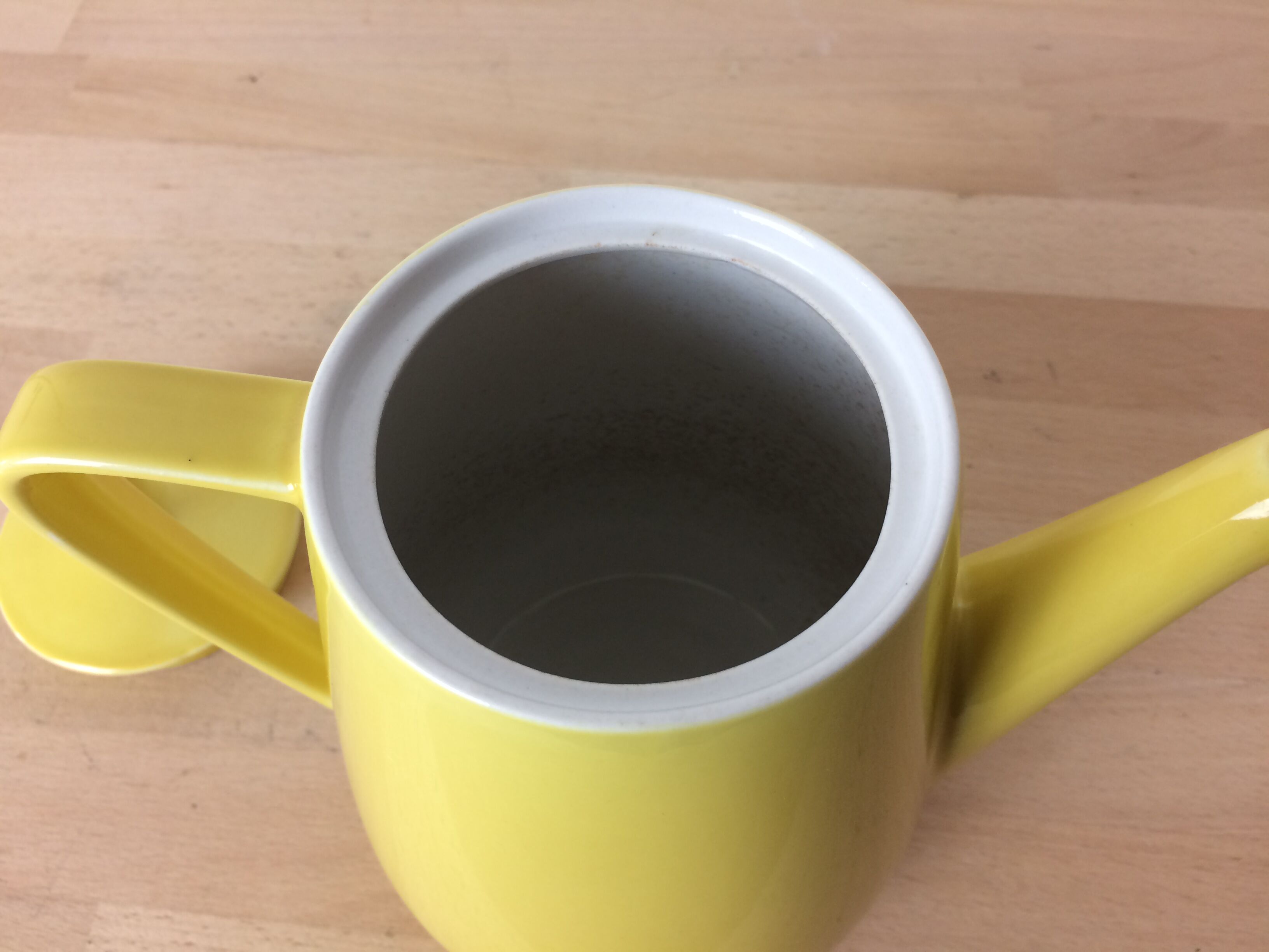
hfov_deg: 61.7
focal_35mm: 29
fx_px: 1063
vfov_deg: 48.2
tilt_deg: -59.6
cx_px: 634
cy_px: 476
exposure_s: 1/33
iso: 50
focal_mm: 4.15
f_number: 2.2
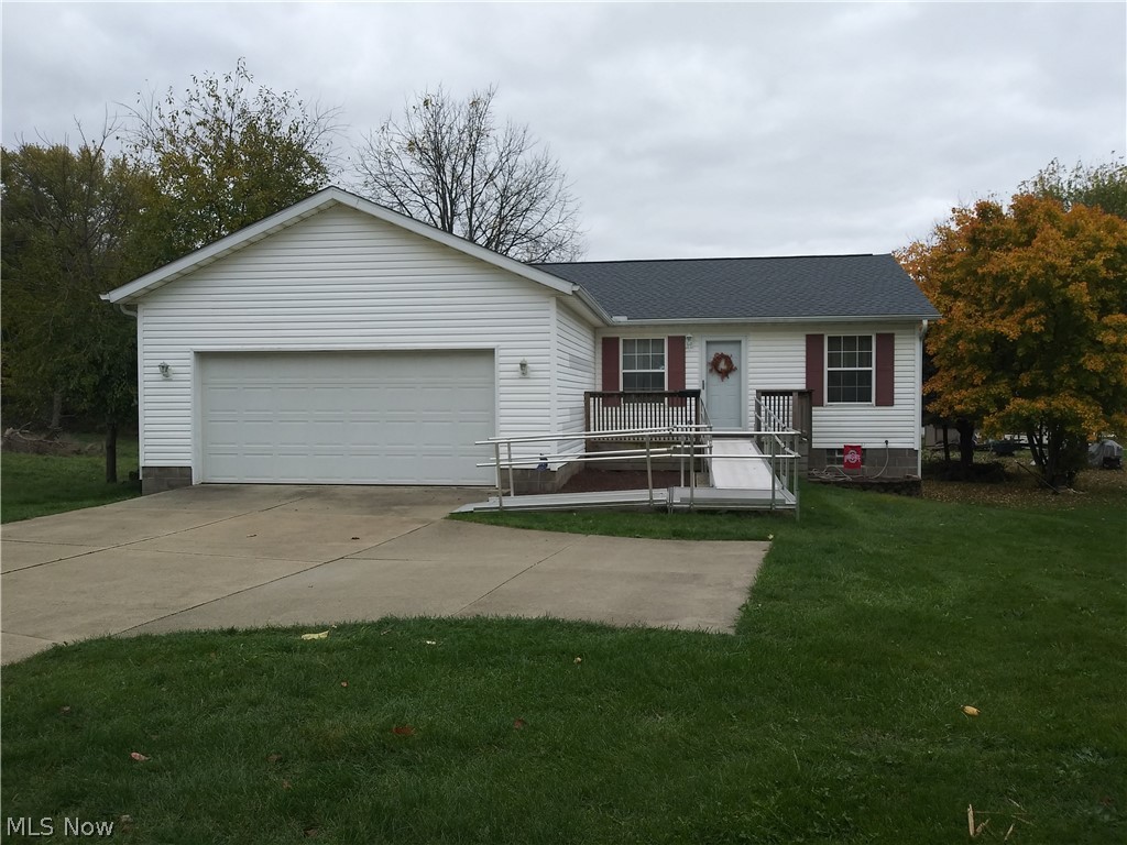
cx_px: 564
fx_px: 879
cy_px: 422
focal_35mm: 27
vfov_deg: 51.4
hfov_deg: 65.3
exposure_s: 1/272
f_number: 2.2
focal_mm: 3.7
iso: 50
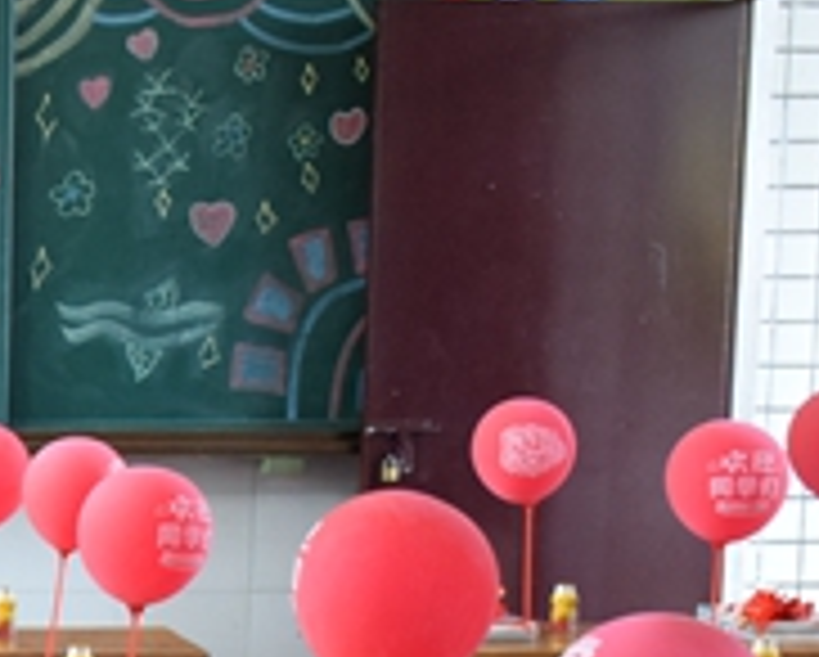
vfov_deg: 13.3
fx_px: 2758
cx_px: -378
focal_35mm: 114
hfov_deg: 15.7
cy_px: 709
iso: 2000
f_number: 4
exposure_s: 1/250
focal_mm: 23
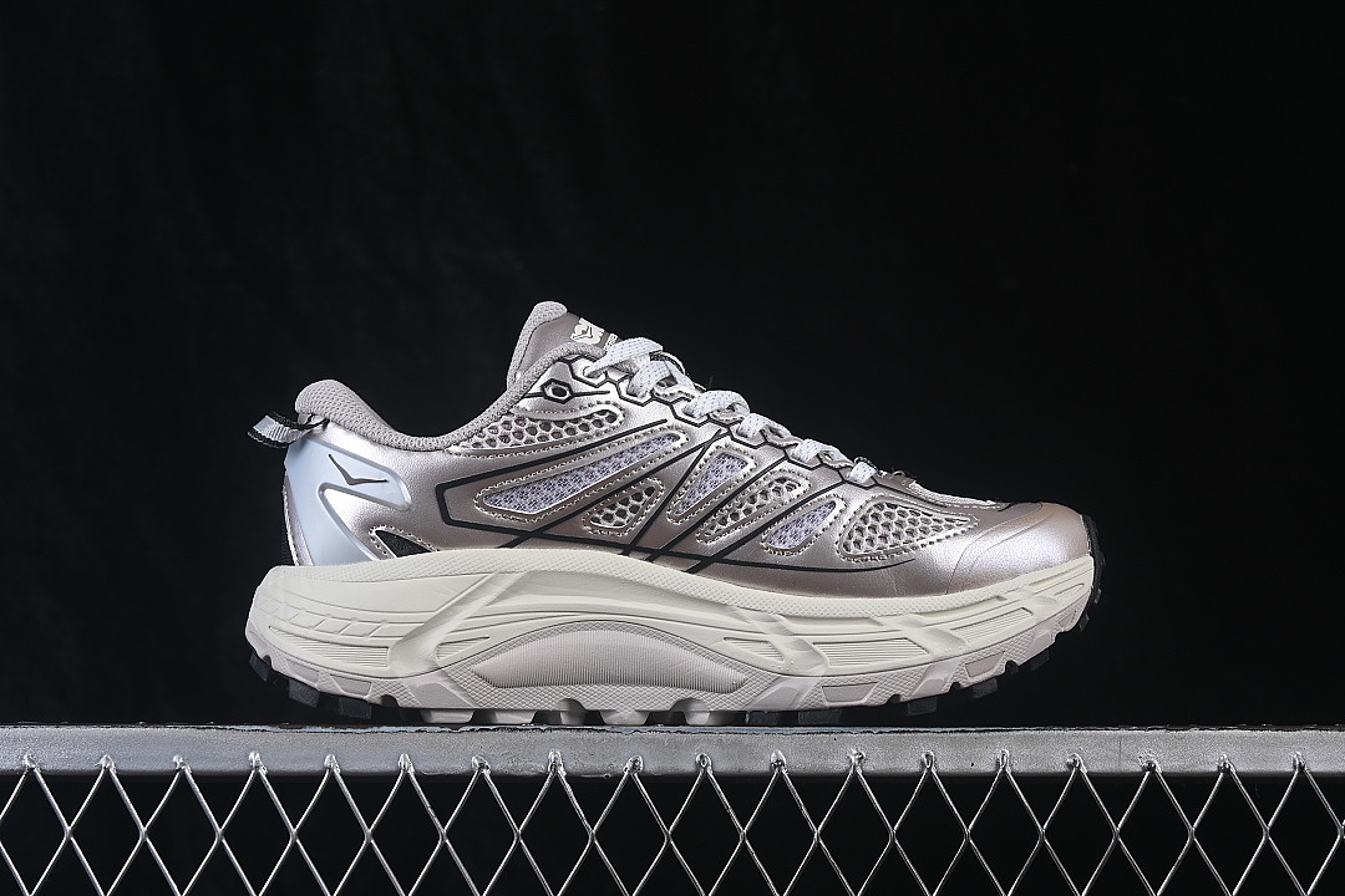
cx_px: 672
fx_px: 2802
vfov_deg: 18.2
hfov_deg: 27.0
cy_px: 448
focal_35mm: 75
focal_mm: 50
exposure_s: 1/80
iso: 160
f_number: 8
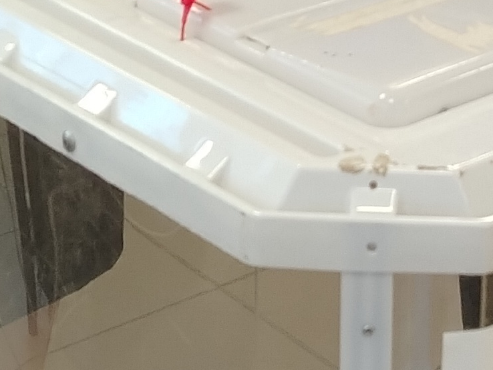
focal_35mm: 130
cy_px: -256
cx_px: 544
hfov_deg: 14.8
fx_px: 1852
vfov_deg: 10.8
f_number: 1.75
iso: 772
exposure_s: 1/50
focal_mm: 5.25
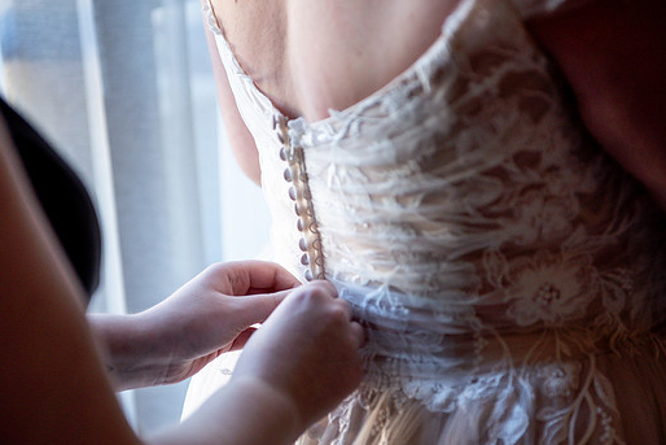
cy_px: 243
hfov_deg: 25.7
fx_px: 1462
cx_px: 319
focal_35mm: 79
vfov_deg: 17.3
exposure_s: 1/250
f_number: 2.8
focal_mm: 70
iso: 1000
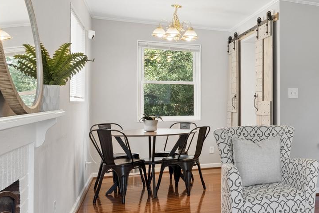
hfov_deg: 39.0
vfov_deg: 33.4
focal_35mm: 40
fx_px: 354
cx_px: 359
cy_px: 103
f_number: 7.1
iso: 1250
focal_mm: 14
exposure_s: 1/80
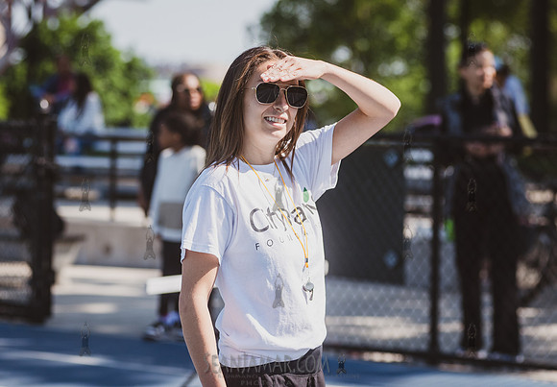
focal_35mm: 146
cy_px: 201
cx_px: 277
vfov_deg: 9.7
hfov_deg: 13.9
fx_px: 2285
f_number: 4
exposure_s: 1/3200
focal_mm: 120
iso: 400
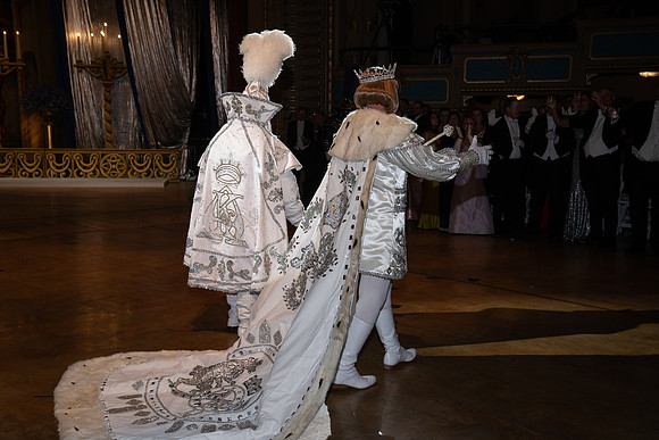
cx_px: 330
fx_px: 787
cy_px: 220
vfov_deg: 31.2
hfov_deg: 45.4
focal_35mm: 43
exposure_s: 1/200
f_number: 5.6
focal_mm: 43
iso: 320
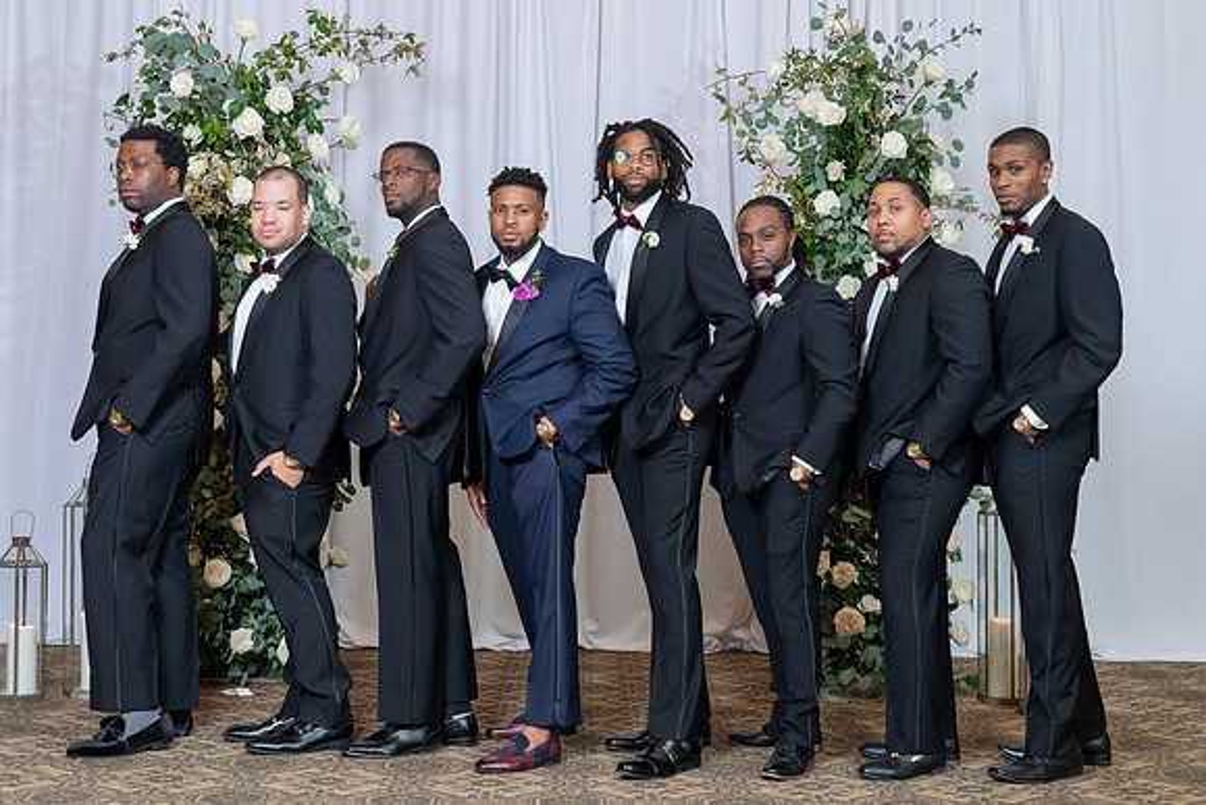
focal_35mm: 55
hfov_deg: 36.0
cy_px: 386
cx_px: 574
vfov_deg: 24.5
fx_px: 1856
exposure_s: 1/200
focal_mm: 52
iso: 2000
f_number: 5.6
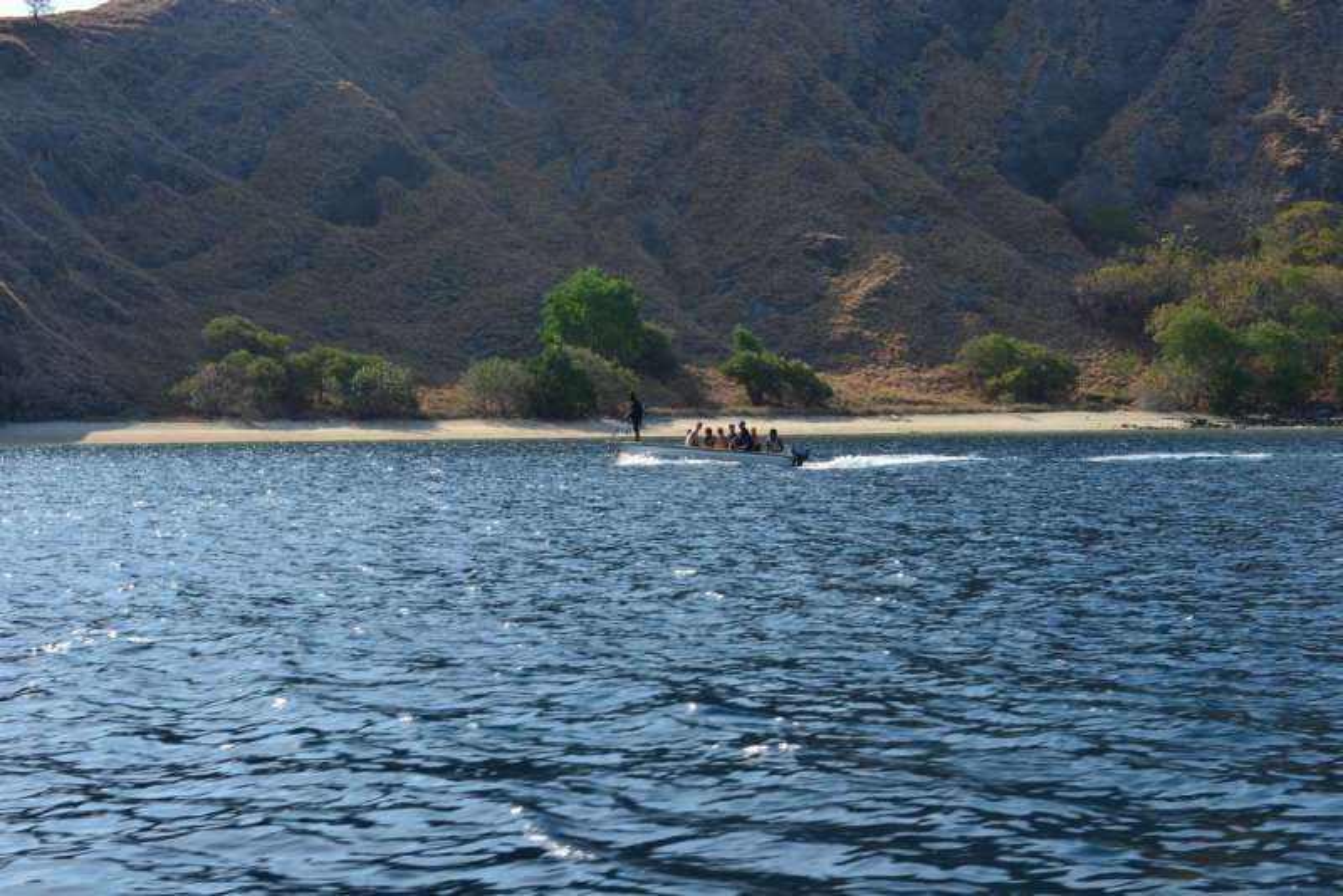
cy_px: 448
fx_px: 2164
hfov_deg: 34.5
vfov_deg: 23.4
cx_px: 672
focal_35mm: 58
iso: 250
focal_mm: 58
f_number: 10
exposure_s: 1/400
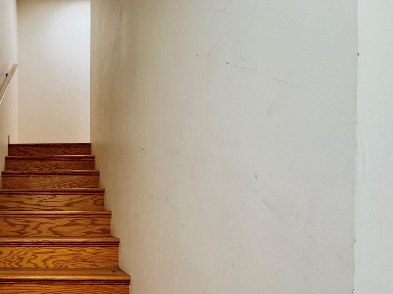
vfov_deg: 50.9
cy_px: 220
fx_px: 295
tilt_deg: -1.6
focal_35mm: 26
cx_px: 38
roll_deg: -0.1
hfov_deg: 57.6
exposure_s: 1/60
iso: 250
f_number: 2.2
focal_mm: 2.22
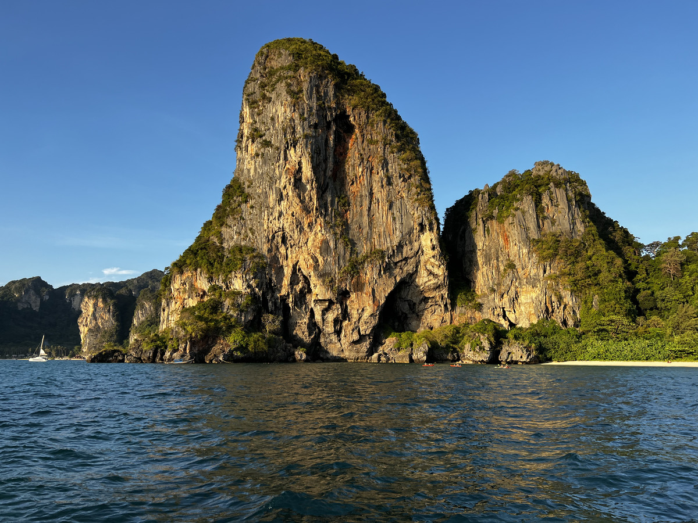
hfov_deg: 67.3
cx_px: 349
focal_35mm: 26
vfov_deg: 53.1
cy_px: 262
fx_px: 524
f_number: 1.5
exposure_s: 1/1531
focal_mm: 5.7
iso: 50
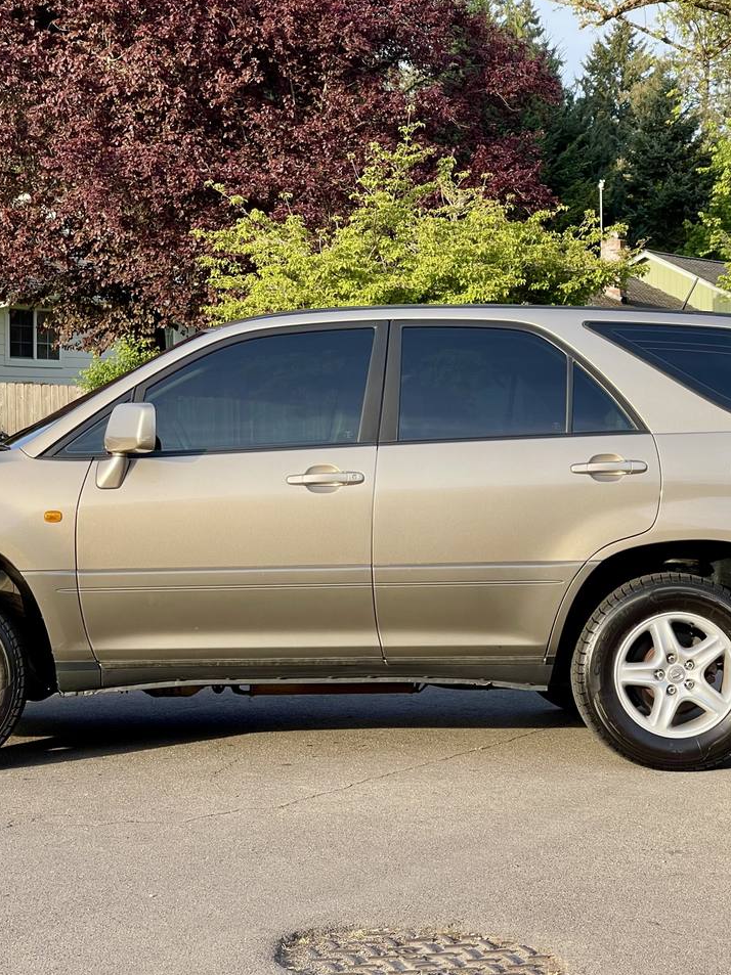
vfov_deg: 22.8
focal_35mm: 86
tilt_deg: -1.5
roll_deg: +0.1
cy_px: 486
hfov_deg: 17.2
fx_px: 2423
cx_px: 322
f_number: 2.2
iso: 20
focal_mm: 7.5
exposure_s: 1/282
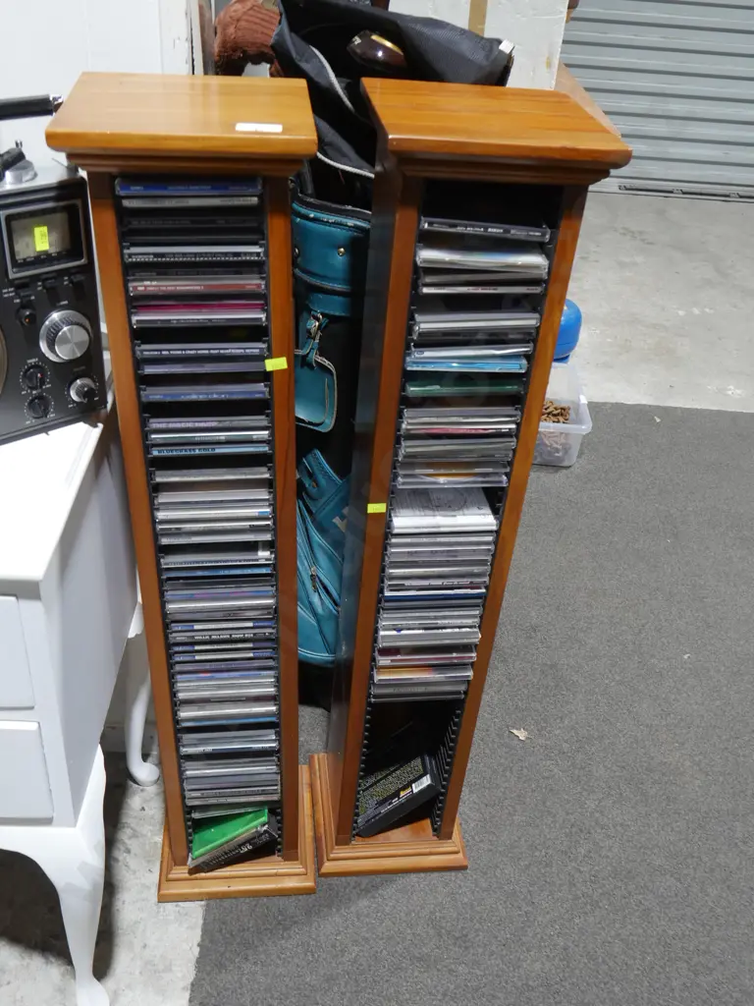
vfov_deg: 54.0
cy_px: 503
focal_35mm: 34
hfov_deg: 41.8
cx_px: 377
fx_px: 987
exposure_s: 1/60
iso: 800
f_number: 5
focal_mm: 17
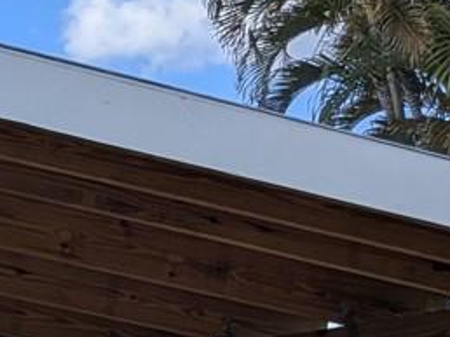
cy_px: 498
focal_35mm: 149
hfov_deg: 10.4
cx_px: -797
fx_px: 1935
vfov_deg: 9.7
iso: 30
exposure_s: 1/1364
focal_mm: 4.53
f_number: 1.7
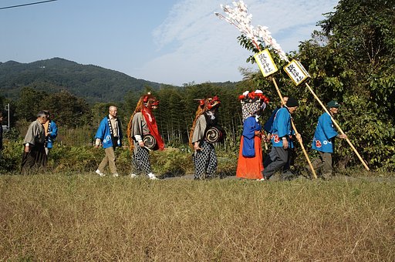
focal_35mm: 39
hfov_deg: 49.6
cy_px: 131
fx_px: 427
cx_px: 198
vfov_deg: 34.1
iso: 200
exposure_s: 1/320
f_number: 11
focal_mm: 26
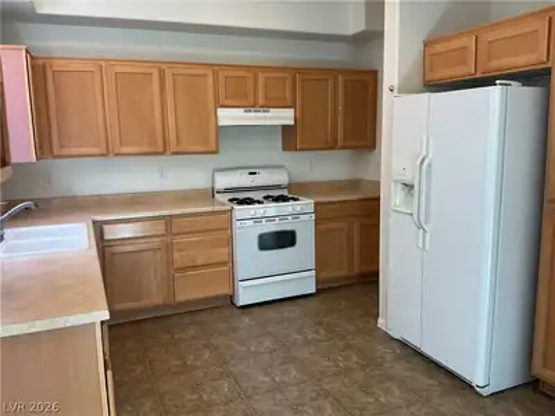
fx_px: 465
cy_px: 208
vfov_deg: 48.2
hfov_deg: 61.7
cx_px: 278
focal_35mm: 29
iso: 64
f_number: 1.8
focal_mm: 3
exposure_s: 1/120
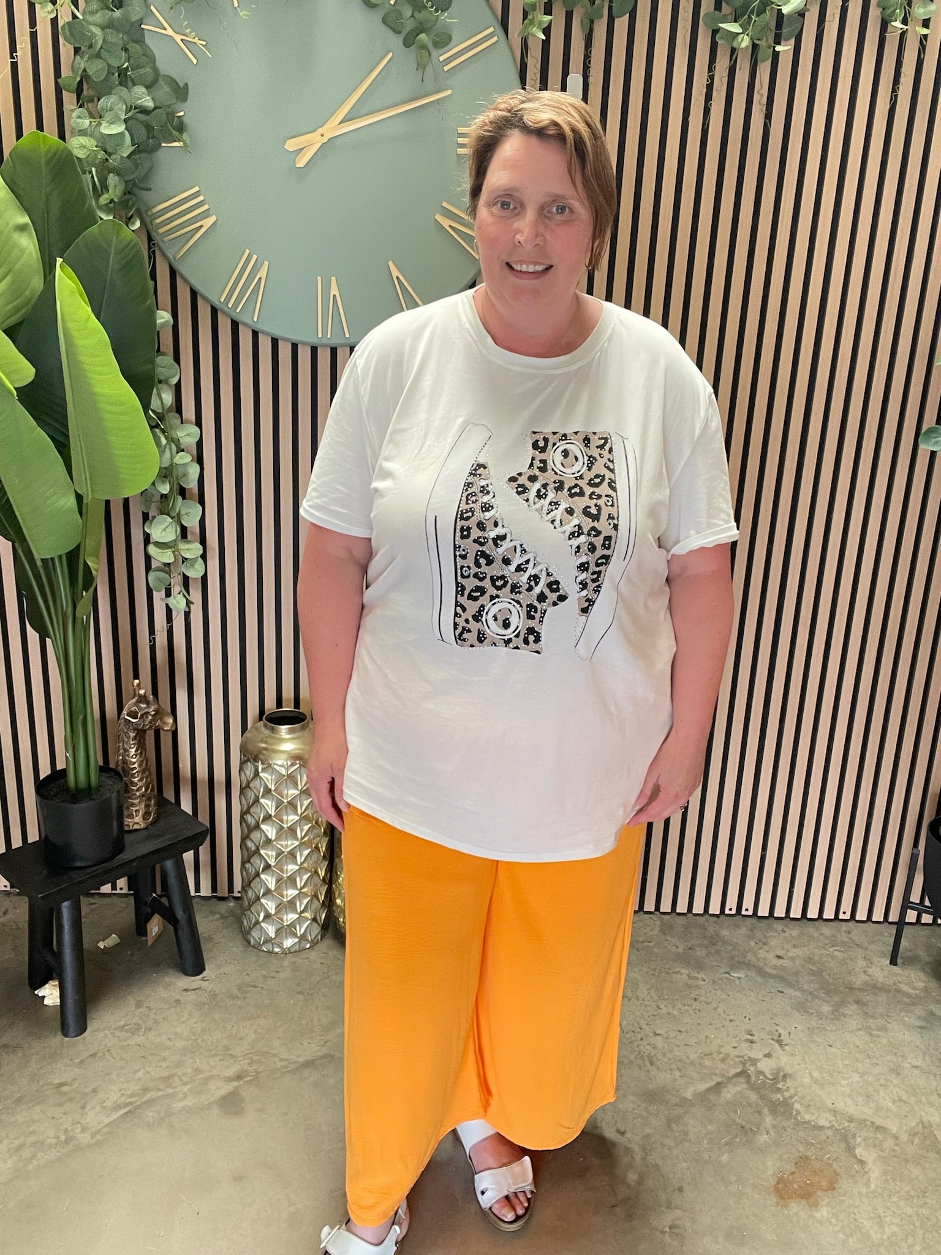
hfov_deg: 46.8
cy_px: 628
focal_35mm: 30
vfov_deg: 60.0
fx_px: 1087
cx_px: 470
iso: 125
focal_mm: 2.71
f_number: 2.2
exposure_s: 1/50
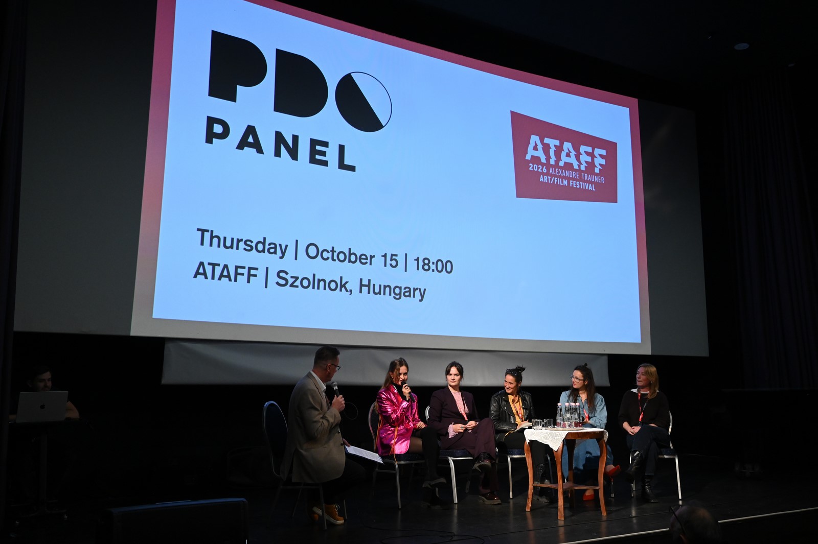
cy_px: 272
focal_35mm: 30
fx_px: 681
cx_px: 409
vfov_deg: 43.6
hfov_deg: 62.0
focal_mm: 30
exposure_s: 1/250
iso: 4000
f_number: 4.5
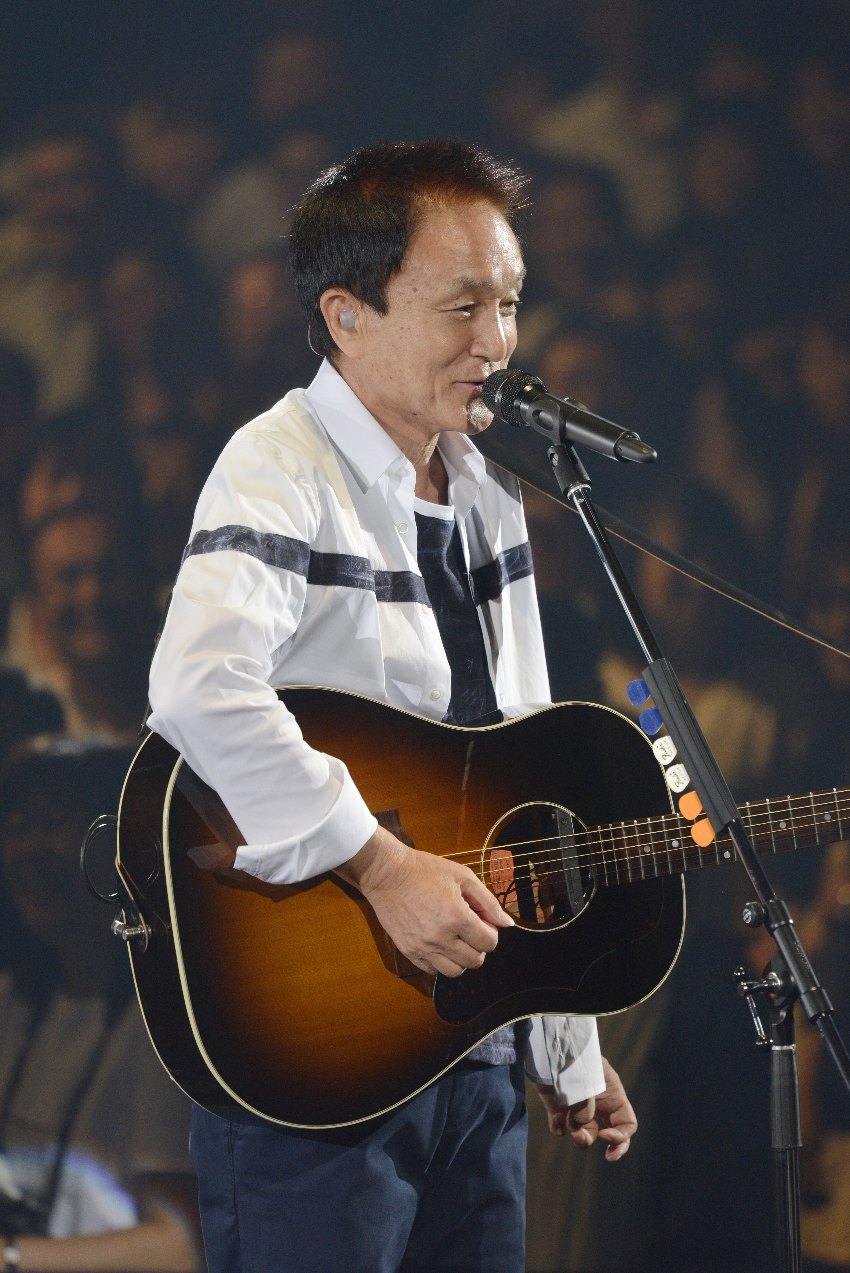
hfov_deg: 3.3
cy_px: 636
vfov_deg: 4.9
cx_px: 425
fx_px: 14860
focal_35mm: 420
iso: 1600
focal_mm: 420
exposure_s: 1/400
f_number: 5.6
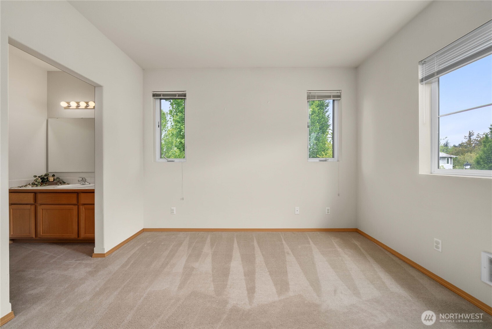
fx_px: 178
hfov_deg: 108.3
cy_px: 164
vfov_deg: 85.5
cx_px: 246
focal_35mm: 13
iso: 1000
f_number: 7.1
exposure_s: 1/25
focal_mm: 13
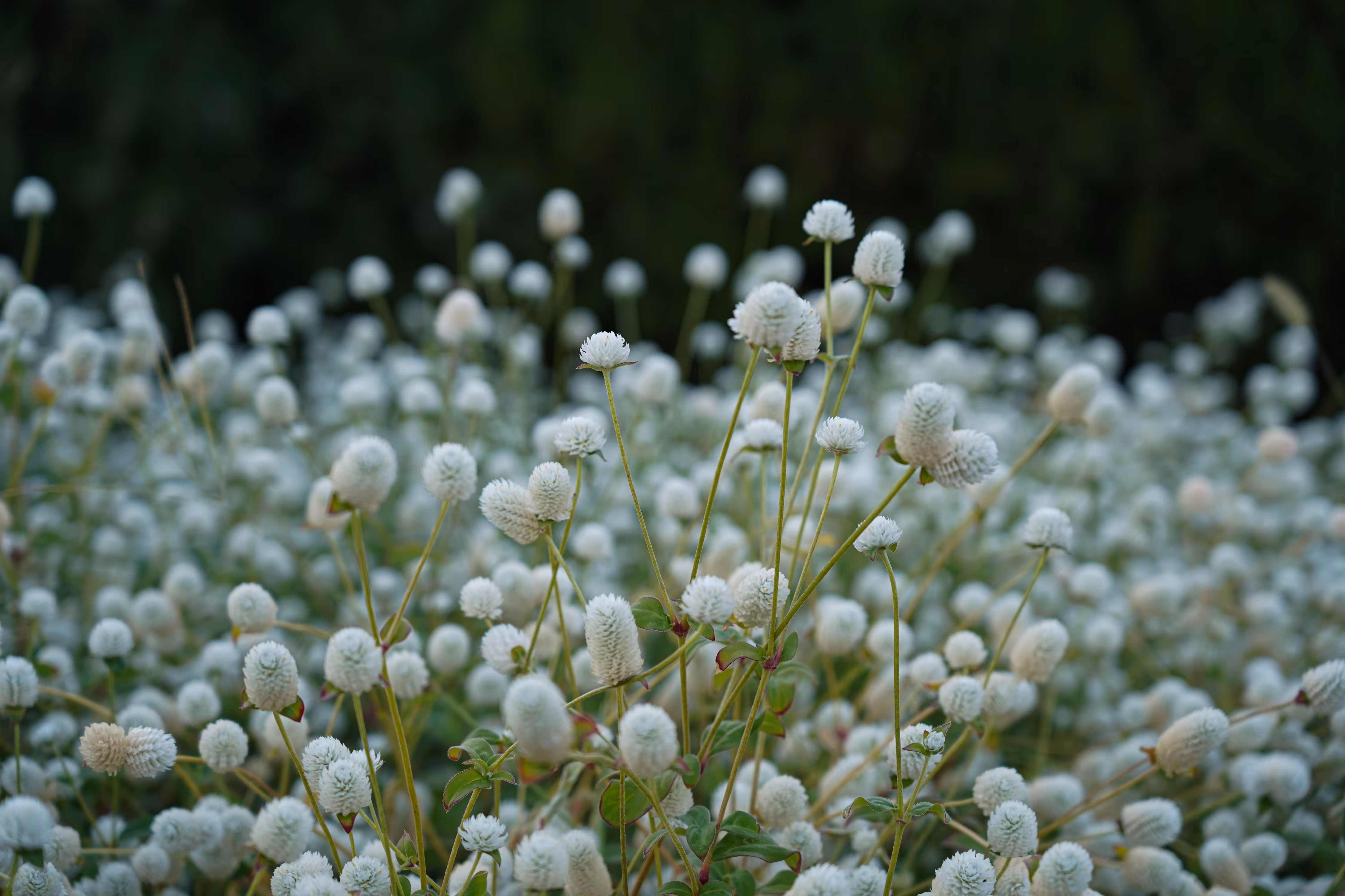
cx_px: 672
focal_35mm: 81
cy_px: 448
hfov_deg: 25.1
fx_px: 3026
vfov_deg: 16.9
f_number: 4
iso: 250
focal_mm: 81
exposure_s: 1/320
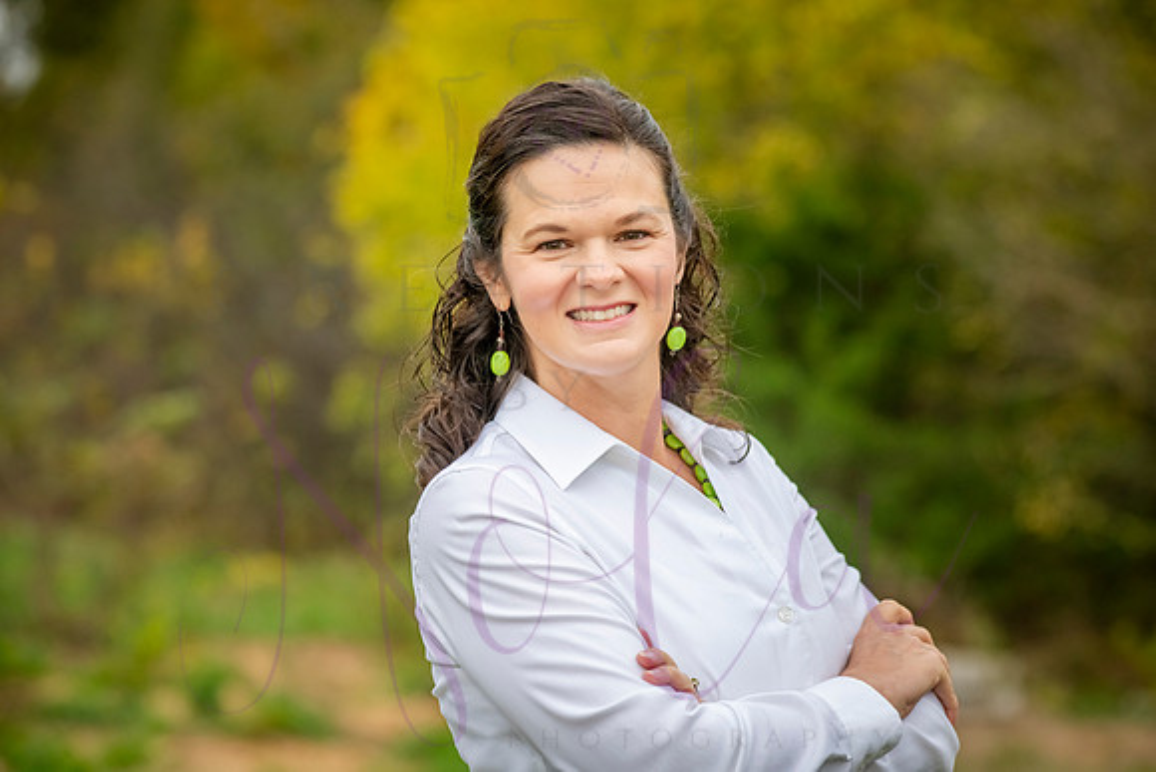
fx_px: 3597
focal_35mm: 112
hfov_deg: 18.3
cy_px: 386
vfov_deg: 12.2
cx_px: 578
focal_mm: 112
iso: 1000
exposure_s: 1/800
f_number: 4.5
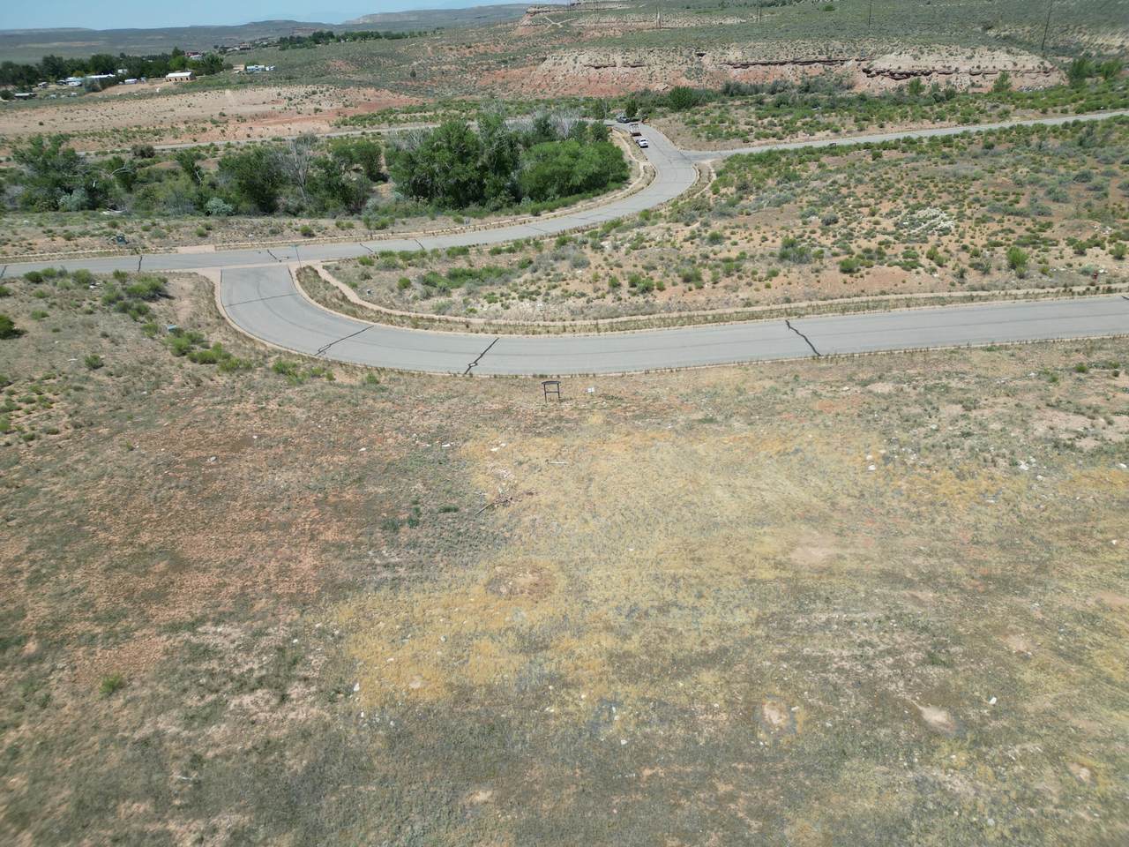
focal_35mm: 24
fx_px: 783
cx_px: 564
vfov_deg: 56.8
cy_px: 424
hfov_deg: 71.6
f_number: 1.7
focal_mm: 6.72
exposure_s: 1/3000
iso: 110
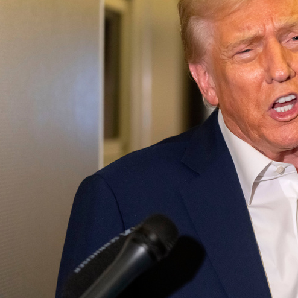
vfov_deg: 12.4
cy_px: 133
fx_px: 1373
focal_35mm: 141
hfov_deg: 12.3
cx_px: 263
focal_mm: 80
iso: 5000
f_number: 2.8
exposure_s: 1/250
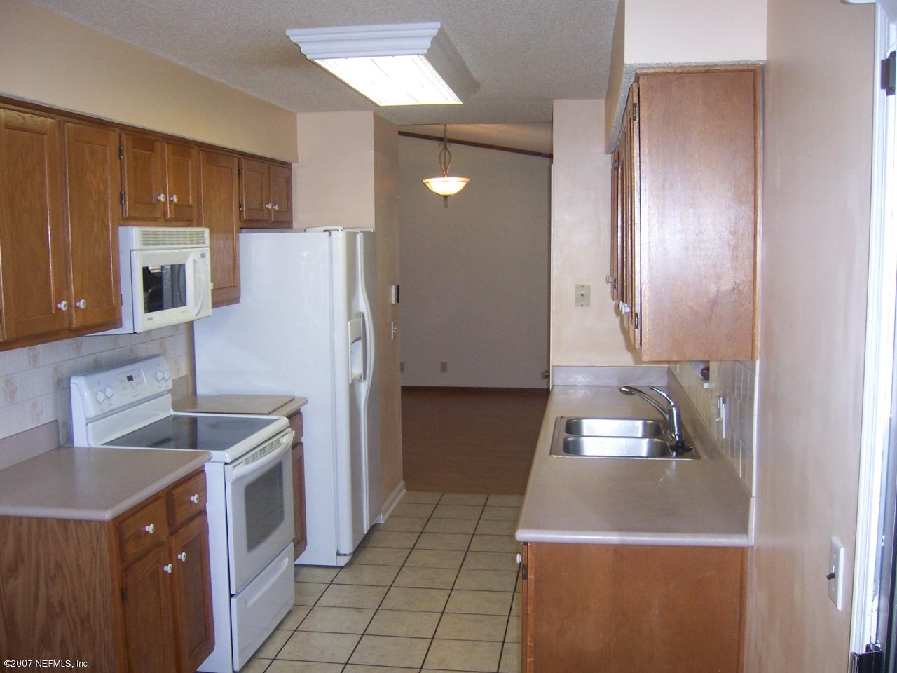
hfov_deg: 51.4
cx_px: 448
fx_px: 933
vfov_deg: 39.7
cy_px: 336
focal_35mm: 36
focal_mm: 6.2
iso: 125
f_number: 2.8
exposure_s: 1/60
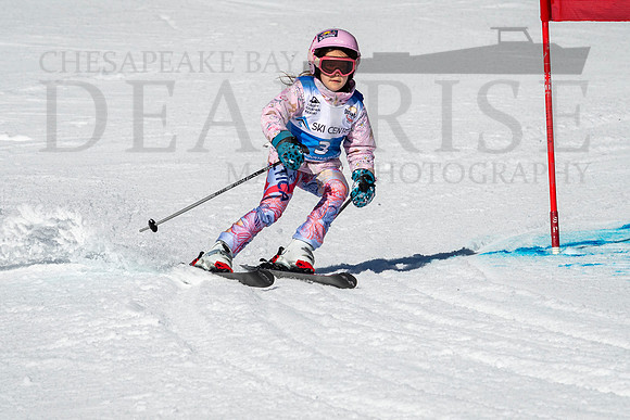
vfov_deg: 1.7
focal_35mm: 792
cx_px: 332
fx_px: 13870
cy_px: 166
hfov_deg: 2.6
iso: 200
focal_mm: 400
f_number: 8
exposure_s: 1/2000
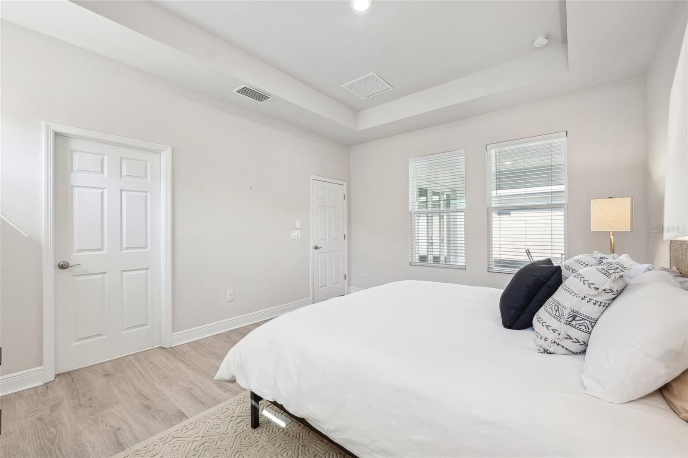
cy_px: 229
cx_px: 344
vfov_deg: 81.2
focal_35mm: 14
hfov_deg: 104.3
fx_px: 267
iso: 400
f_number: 8
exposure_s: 1/15
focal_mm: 14
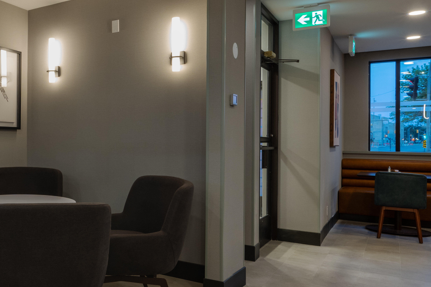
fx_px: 455
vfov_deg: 35.0
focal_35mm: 38
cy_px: 135
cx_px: 21
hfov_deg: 44.6
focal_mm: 15
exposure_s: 1.3
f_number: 11
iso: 160
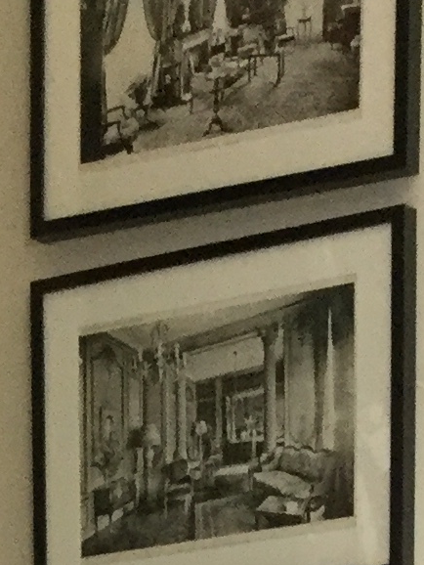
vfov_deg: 9.5
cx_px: -118
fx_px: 2856
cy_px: 1532
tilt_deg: -11.0
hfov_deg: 8.4
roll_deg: +0.5
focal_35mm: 175
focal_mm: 3.3
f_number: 2.4
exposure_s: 1/33
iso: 64
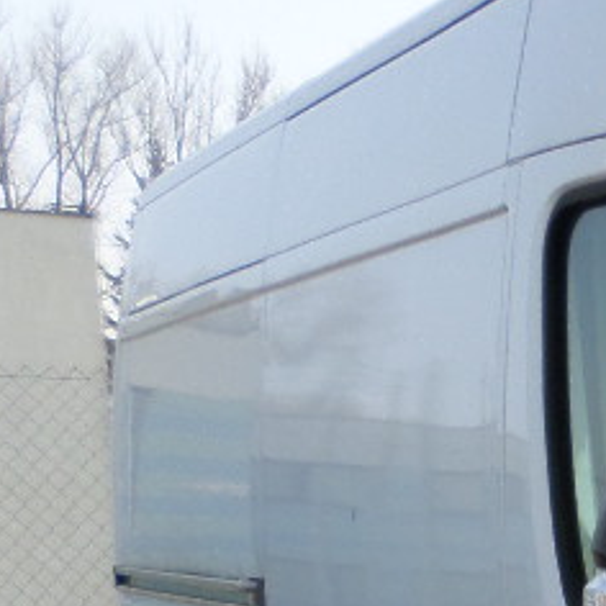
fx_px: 1901
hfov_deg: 15.1
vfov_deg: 16.6
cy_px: 896
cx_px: 1163
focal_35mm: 96
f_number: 2.5
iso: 80
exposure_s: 1/750
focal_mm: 4.5
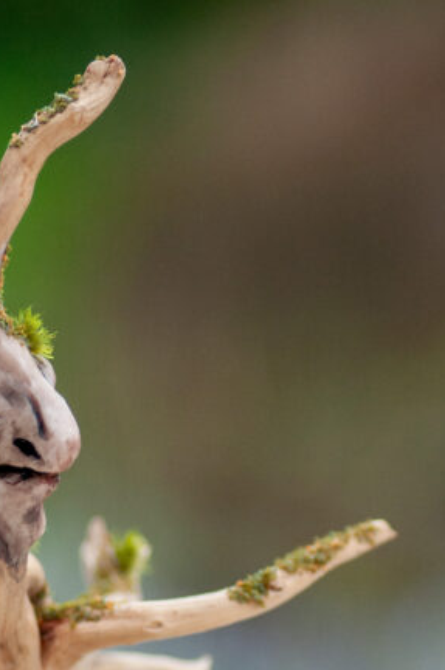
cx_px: -12
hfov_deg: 4.3
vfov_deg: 6.4
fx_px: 5947
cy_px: 558
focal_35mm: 320
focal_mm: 90
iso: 500
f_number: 4.5
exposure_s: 1/400
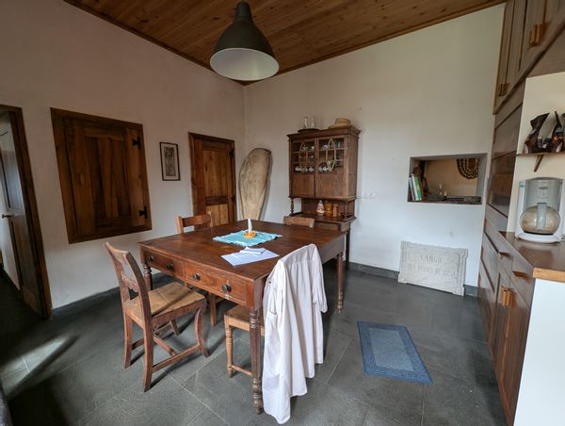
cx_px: 282
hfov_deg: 106.1
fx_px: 213
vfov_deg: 90.1
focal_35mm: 13
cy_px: 213
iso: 101
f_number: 2.2
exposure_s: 1/35.7
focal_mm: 1.95
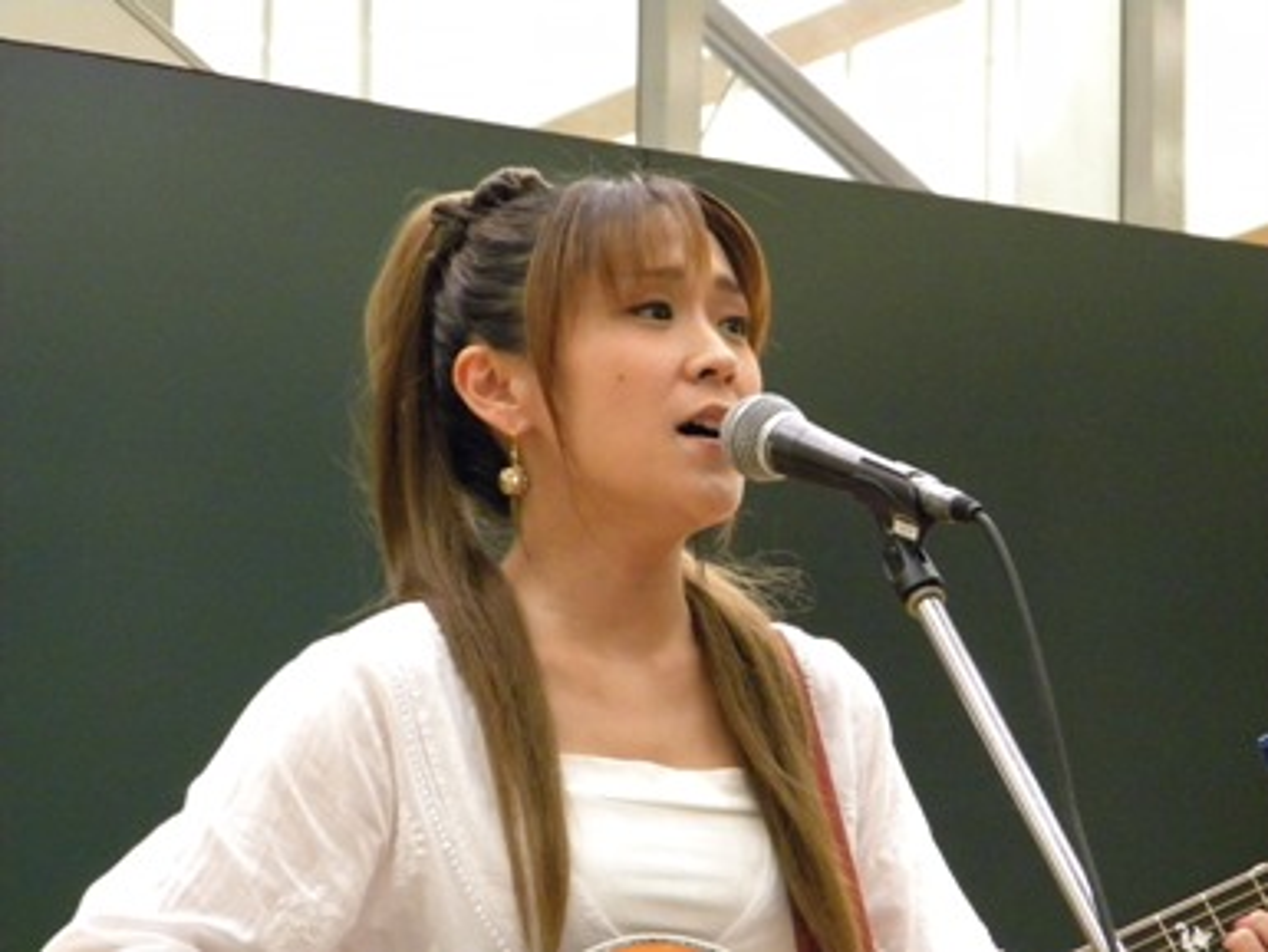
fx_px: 6705
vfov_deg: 8.1
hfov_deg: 10.8
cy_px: 476
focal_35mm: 183
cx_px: 634
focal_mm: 33.1
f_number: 5.2
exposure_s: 1/23.6
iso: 800
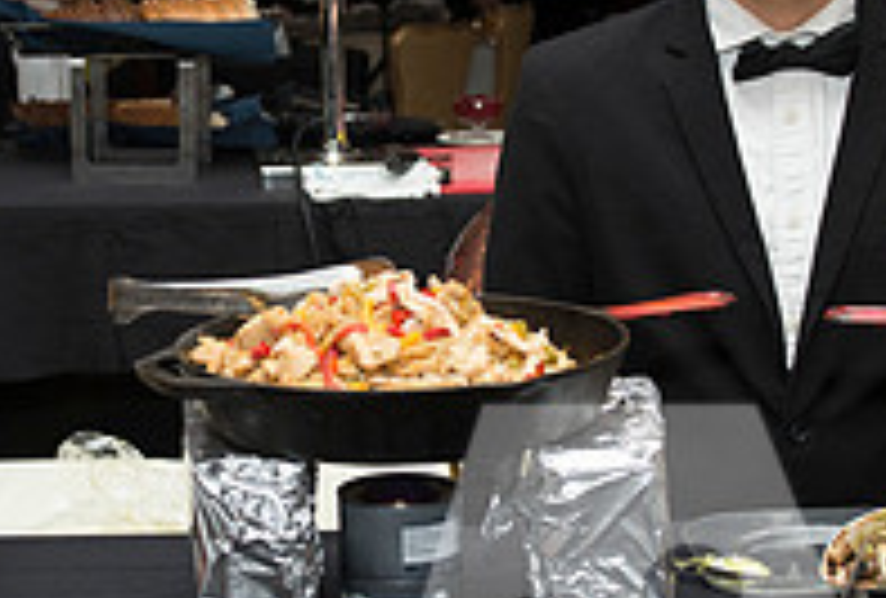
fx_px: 2545
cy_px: 385
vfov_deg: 13.4
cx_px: 367
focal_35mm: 103
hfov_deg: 19.7
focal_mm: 32
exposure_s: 1/80
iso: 1250
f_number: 4.5
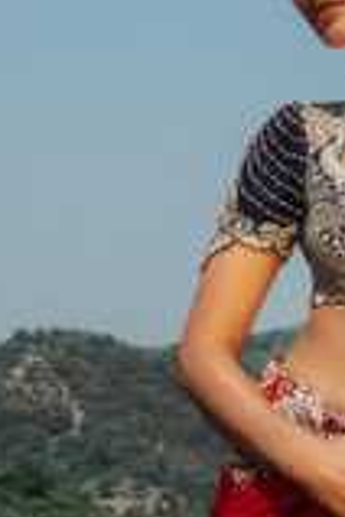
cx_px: 394
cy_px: 642
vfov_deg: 14.6
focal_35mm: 135
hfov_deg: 10.0
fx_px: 1940
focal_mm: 41
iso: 160
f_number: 18
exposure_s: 1/160
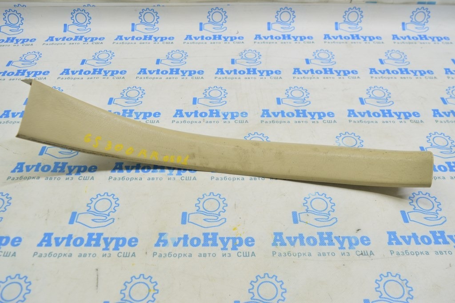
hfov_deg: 57.3
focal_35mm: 33
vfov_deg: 39.9
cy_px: 152
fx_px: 417
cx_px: 228
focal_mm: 22
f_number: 5.6
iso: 400
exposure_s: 1/20
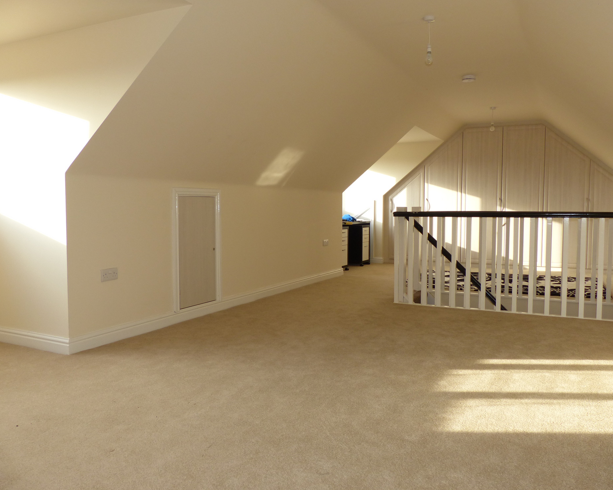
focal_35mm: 27
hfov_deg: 64.0
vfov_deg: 53.2
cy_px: 241
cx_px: 325
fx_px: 490
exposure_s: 1/125
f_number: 2.8
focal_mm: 4.5
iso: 100
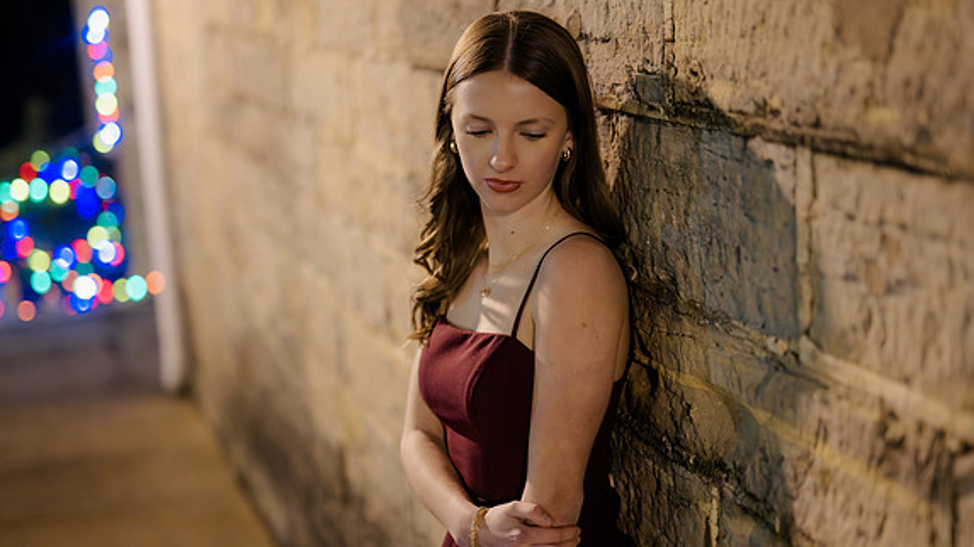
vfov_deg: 22.6
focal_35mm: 53
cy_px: 291
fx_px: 1368
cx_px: 484
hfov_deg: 39.2
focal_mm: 50
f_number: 1.4
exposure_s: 1/125
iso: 2500
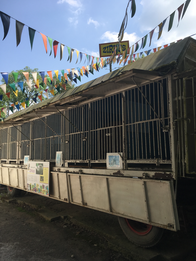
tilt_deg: -2.9
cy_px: 130
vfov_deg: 61.7
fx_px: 219
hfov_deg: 48.2
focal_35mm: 29
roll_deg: +2.9
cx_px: 98
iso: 25
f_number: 2.2
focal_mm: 4.15
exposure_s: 1/1115
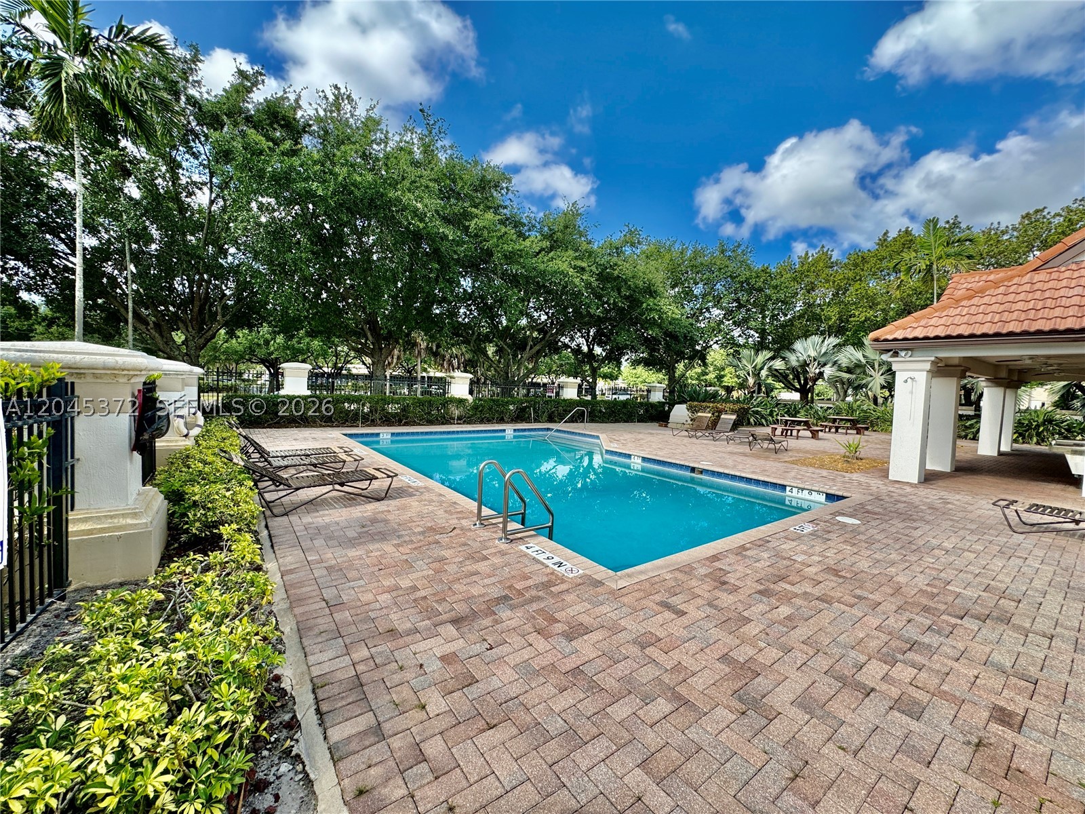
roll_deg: -2.9
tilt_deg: -2.6
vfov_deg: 85.7
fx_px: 439
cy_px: 407
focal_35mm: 14
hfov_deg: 102.1
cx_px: 542
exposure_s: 1/720
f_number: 2.2
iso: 50
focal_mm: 2.22
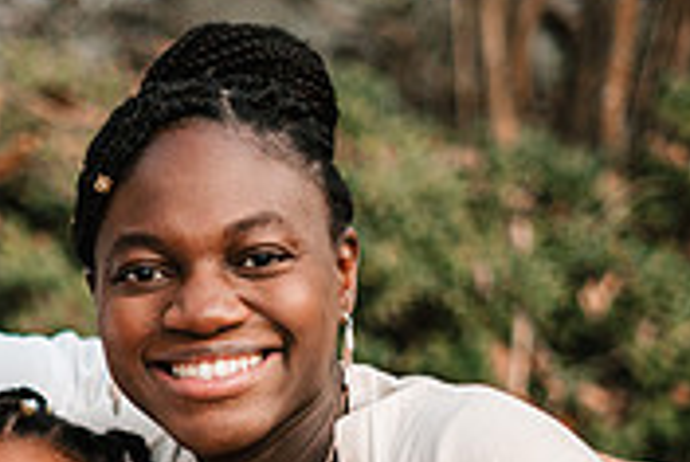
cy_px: 608
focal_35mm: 178
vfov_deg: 7.7
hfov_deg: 11.4
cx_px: -46
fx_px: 3417
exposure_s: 1/500
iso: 500
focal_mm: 50
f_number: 1.8
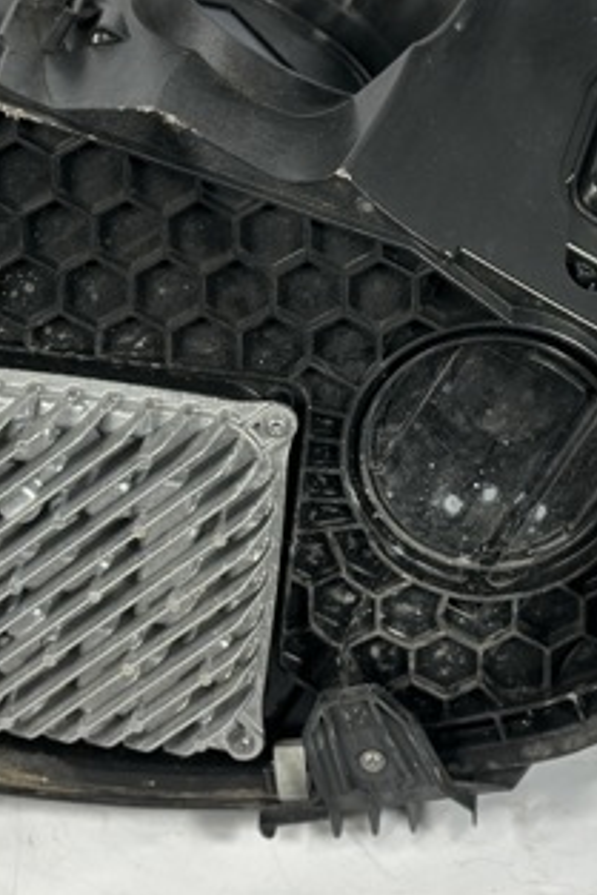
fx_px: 2534
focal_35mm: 102
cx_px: 300
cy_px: 290
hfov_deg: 13.4
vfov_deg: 19.9
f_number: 1.78
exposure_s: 1/50
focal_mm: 6.86
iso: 80
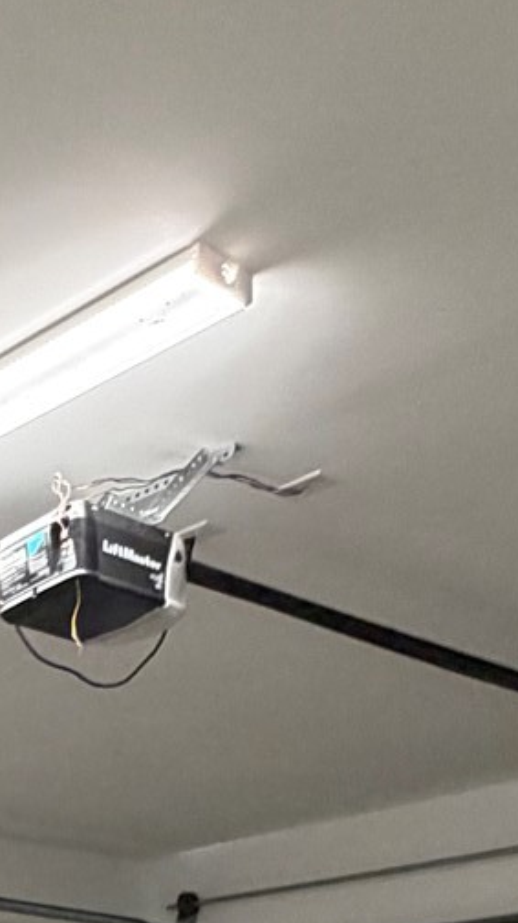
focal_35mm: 62
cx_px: -190
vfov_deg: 27.5
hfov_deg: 17.9
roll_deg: -0.3
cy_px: 1236
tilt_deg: -2.1
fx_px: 1516
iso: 400
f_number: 2.2
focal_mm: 2.22
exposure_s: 1/60
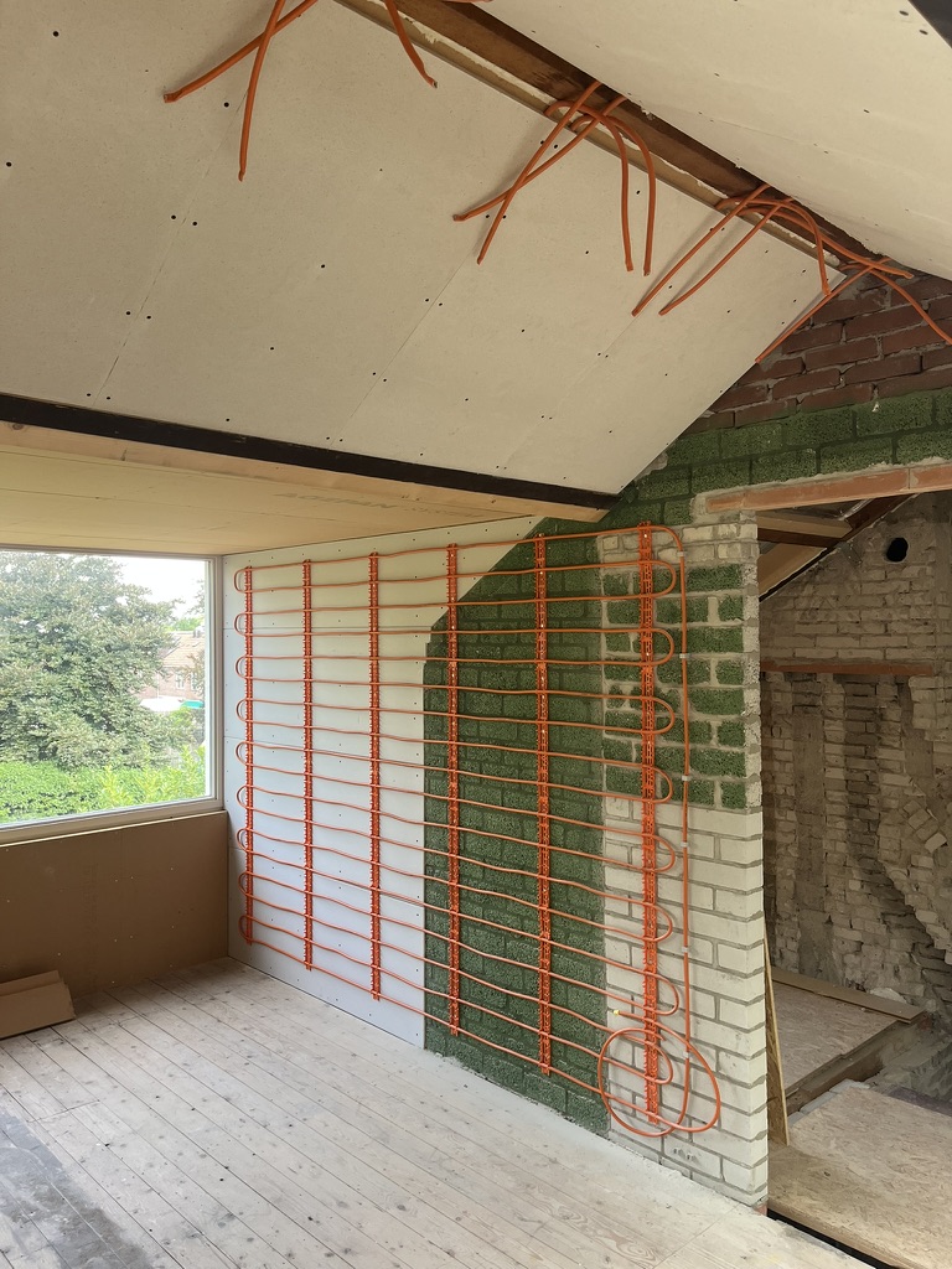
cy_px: 634
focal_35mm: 26
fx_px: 953
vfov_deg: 67.3
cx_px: 476
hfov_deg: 53.1
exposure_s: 1/122
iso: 100
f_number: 1.6
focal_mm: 5.1
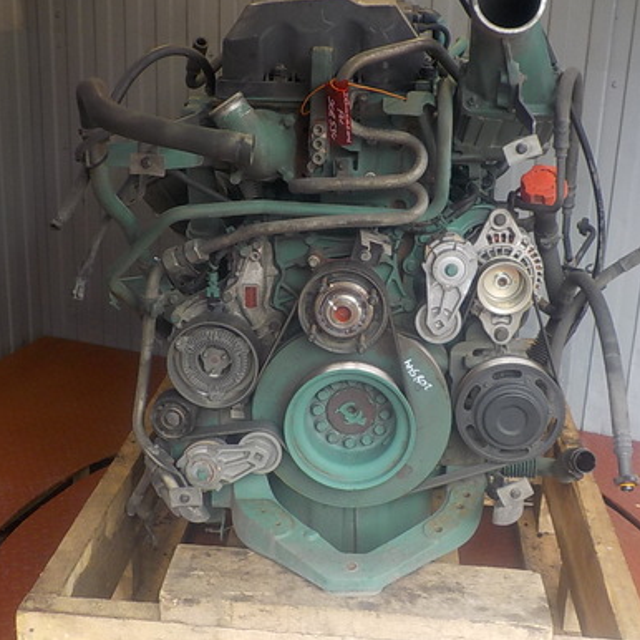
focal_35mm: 44
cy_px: 245
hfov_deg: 38.3
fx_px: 920
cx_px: 328
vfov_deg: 38.1
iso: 125
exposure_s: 1/60
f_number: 3.3
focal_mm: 4.1
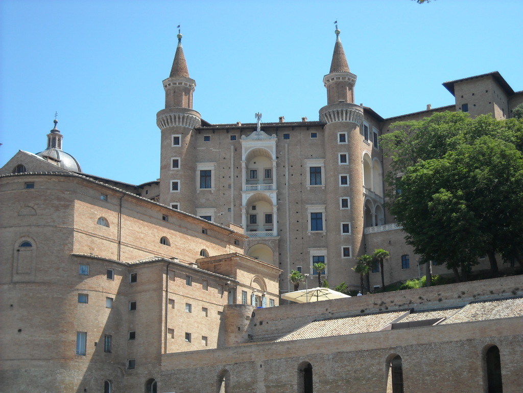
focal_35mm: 68
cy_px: 196
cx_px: 262
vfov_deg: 21.6
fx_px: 1027
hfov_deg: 28.6
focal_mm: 11.02
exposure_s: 1/384
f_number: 3.7
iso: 64
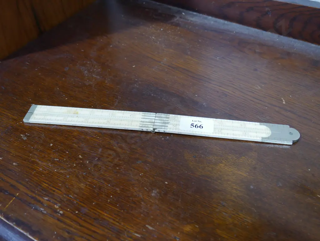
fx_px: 333
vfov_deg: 39.7
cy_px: 120
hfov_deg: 51.3
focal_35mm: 36
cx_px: 160
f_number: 4
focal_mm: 18
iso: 800
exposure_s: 1/60
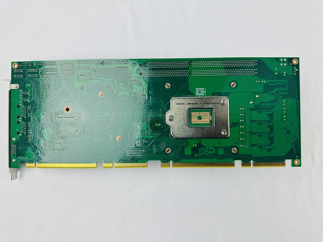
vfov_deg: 56.8
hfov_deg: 71.6
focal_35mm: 24
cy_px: 121
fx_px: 224
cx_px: 162
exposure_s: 1/120
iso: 80
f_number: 1.78
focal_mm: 6.86
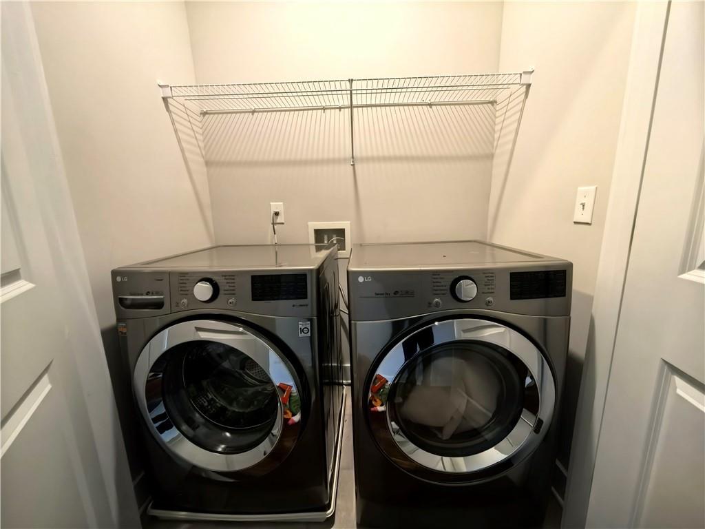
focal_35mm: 13
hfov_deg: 106.2
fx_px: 265
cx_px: 352
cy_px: 264
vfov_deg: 89.9
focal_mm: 1.95
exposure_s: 1/30
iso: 500
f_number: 2.2
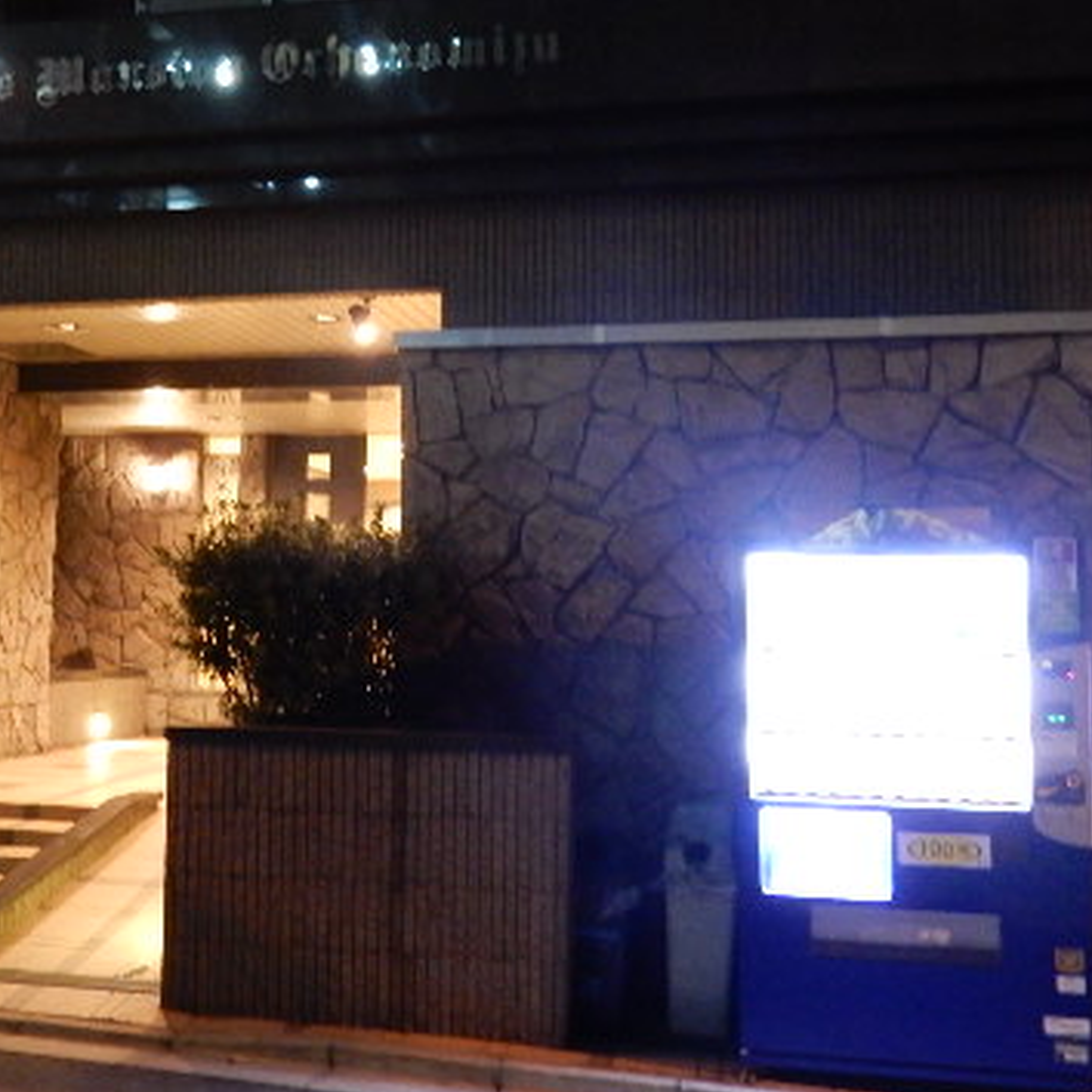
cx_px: 361
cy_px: 416
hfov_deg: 35.0
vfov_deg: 35.2
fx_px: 1713
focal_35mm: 48
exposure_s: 1/2.5
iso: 800
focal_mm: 5.4
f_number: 4
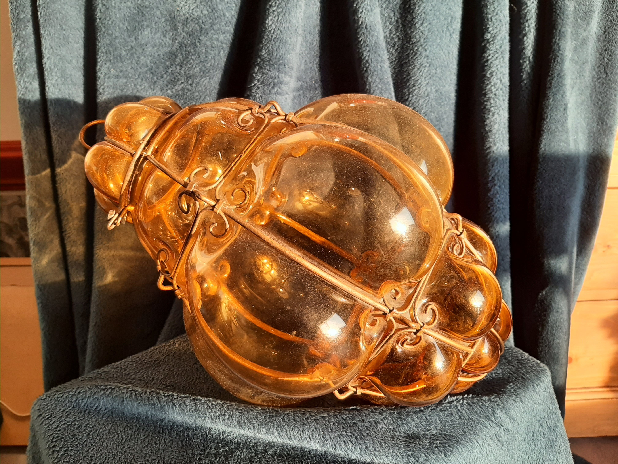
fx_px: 464
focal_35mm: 26
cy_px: 232
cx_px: 309
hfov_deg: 67.3
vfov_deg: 53.1
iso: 64
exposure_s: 1/100
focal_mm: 3.93
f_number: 1.7
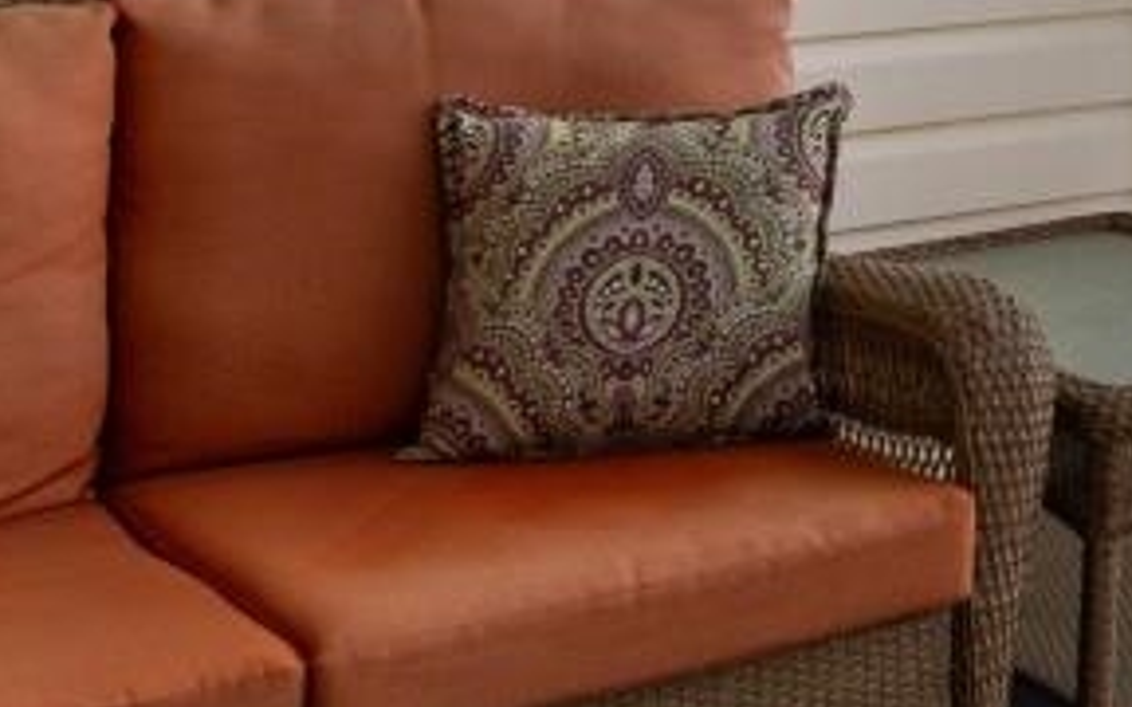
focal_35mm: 86
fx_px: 2653
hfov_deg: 18.7
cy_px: -428
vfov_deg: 14.0
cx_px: 2032
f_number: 6.3
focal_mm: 10
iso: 100
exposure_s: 1/160
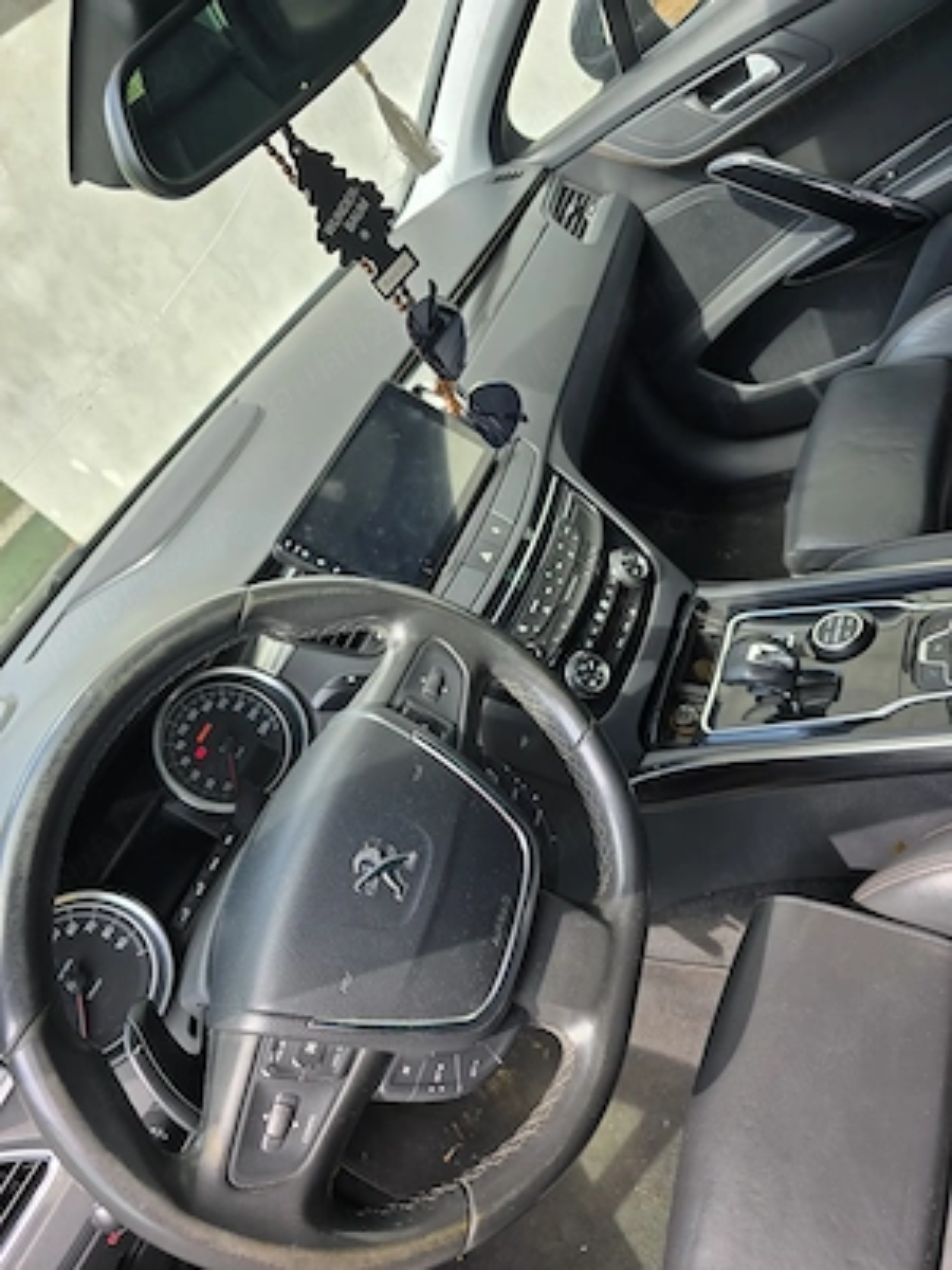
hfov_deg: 58.9
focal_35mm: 23
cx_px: 476
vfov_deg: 73.9
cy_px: 635
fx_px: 843
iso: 25
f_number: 1.7
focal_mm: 6.3
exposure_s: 1/180
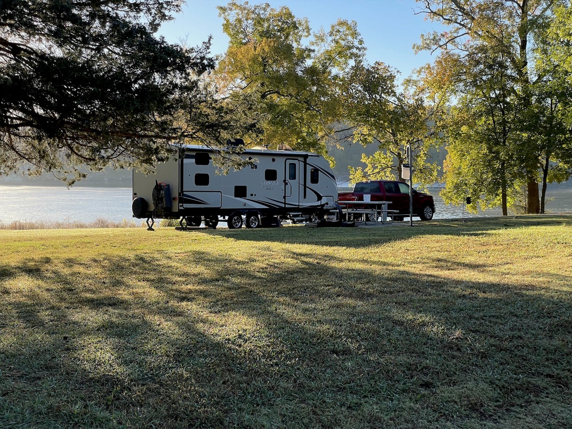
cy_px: 214
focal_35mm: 52
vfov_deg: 28.0
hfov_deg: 36.8
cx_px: 286
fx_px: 859
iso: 25
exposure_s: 1/300
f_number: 2
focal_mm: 6
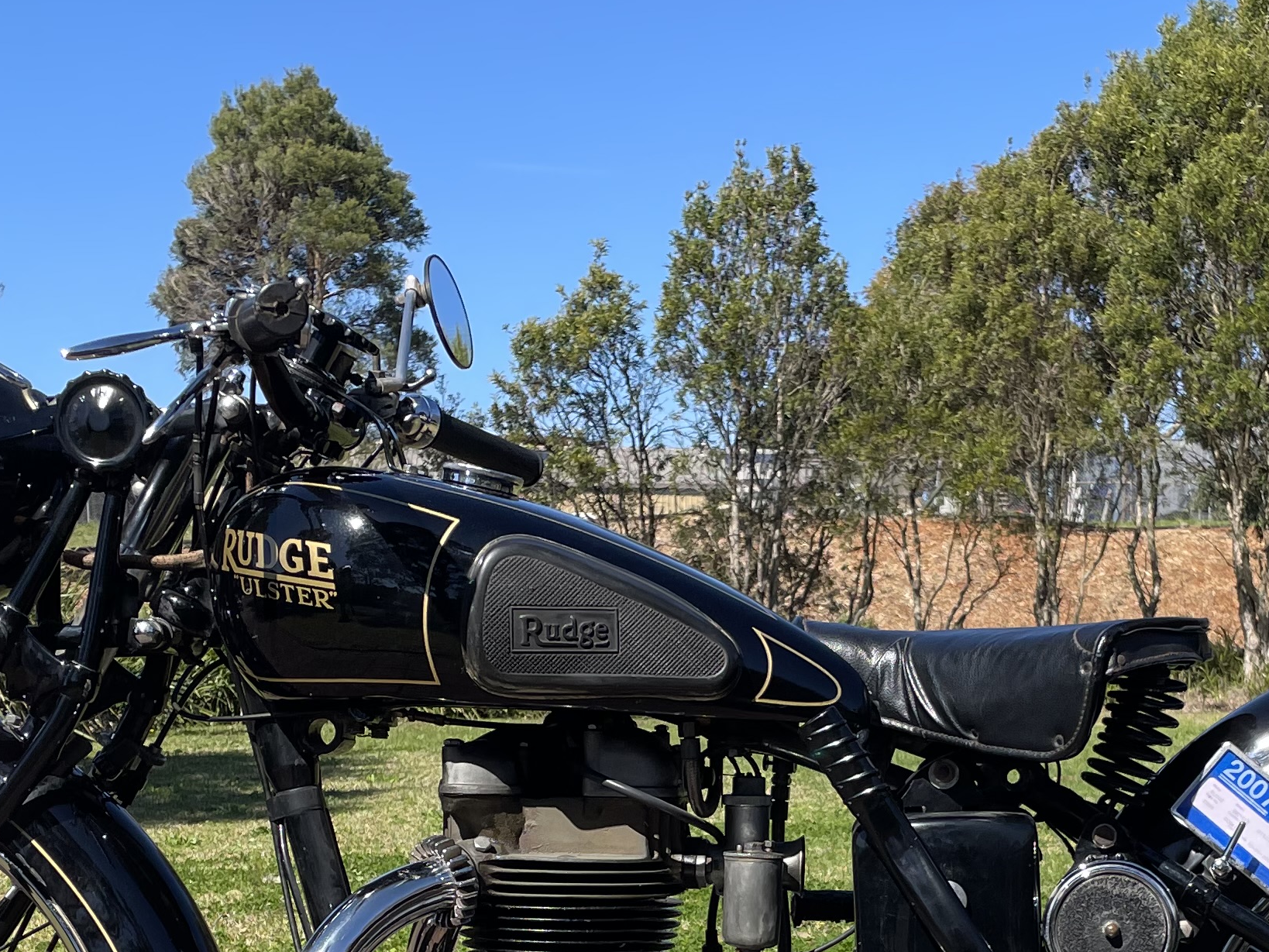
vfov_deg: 22.0
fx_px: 2347
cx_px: 822
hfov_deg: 30.1
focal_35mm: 64
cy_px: 965
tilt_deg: -8.0
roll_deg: +0.2
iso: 32
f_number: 1.6
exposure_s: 1/2020
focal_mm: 4.2
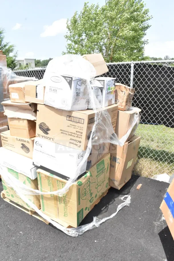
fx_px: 196
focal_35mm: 27
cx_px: 87
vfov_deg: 67.4
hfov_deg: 47.9
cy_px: 130
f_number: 20
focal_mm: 18
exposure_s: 1/1600
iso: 6400
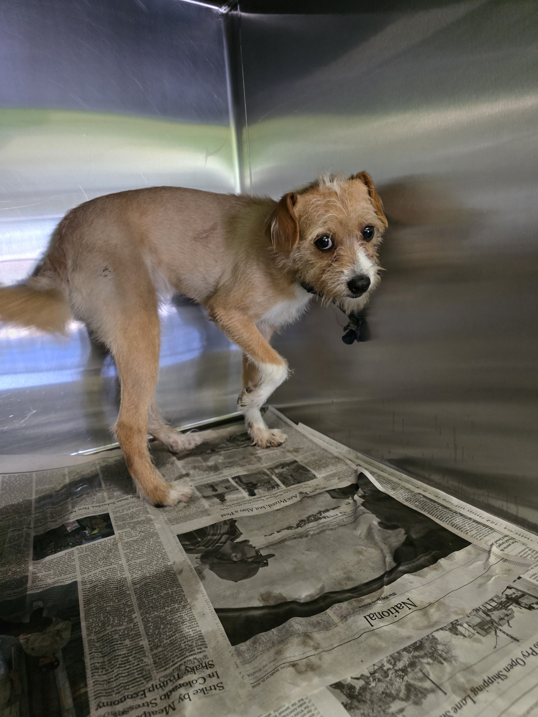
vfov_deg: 73.9
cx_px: 269
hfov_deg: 58.9
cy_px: 358
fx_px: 477
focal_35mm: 23
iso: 1000
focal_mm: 6.3
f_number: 1.7
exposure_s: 1/60
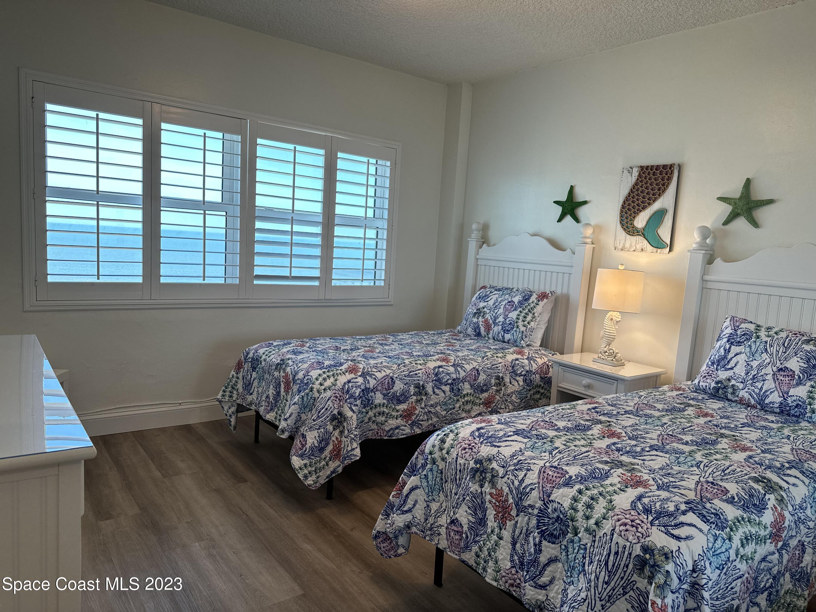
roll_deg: -3.6
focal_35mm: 24
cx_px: 408
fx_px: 566
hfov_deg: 71.6
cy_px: 306
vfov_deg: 56.8
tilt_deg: -6.5
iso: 80
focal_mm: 6.86
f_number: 1.78
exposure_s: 1/224
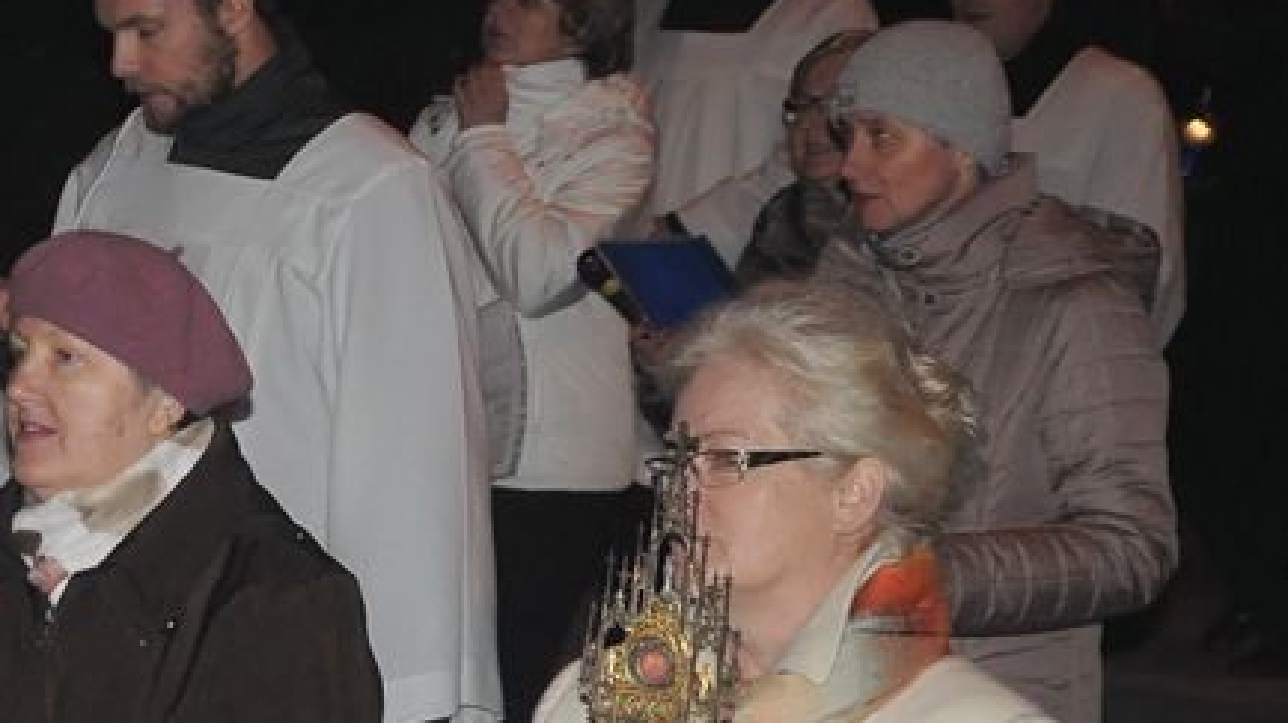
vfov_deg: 8.2
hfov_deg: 14.4
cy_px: 659
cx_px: 71
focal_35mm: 148
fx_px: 5052
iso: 2000
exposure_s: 1/60
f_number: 5
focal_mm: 48
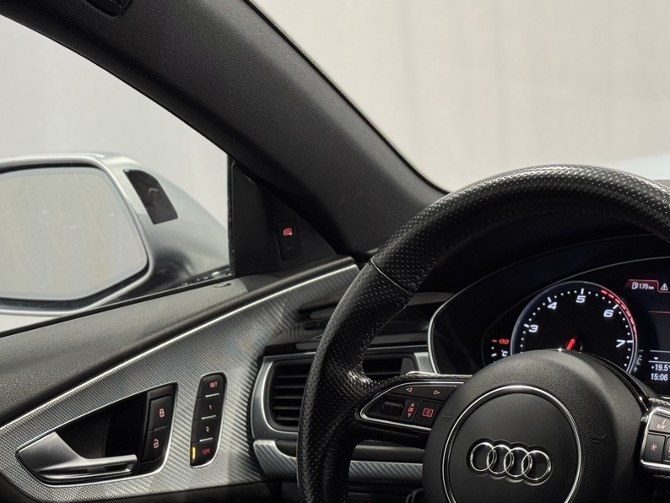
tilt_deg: -14.3
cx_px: 385
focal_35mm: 87
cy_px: 370
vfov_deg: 16.9
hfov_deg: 22.5
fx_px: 1684
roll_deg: +4.2
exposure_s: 1/50
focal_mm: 6.76
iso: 64
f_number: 1.78
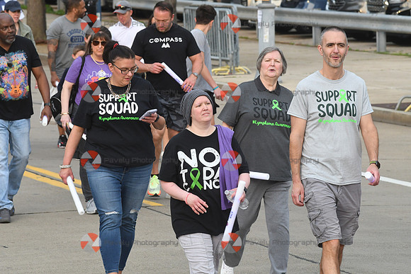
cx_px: 206
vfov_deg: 5.0
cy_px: 137
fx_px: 3169
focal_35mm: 278
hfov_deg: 7.4
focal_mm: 185
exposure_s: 1/250
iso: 1250
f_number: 9
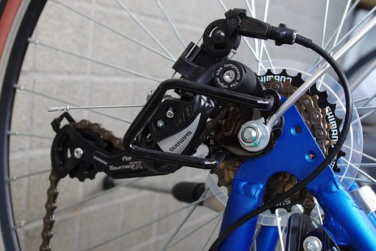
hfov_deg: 42.8
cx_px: 188
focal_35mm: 46
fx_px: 480
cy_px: 126
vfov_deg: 29.2
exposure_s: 1/80
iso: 1600
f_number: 5.6
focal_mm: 30.63
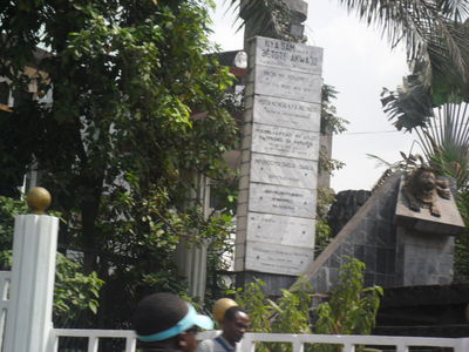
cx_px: 234
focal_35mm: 108
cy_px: 176
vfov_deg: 13.7
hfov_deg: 18.2
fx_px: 1463
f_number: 5
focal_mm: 19.6
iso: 100
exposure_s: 1/350
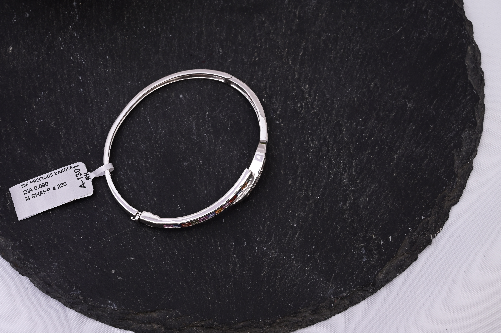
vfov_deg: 19.4
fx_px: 973
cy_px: 166
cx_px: 250
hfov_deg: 28.9
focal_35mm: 70
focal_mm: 70
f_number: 22
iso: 640
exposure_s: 1/100
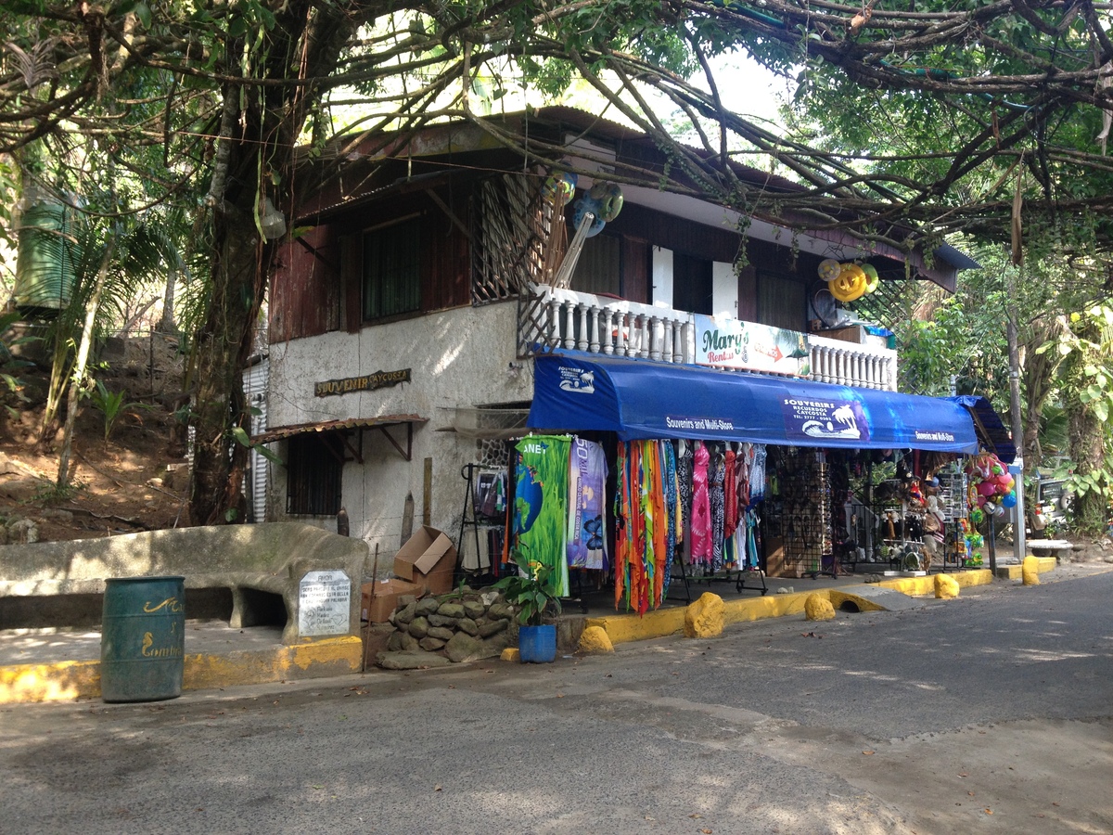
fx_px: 1125
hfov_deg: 52.6
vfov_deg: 40.7
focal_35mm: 35
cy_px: 418
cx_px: 556
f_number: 2.4
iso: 80
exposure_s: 1/120
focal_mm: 4.28
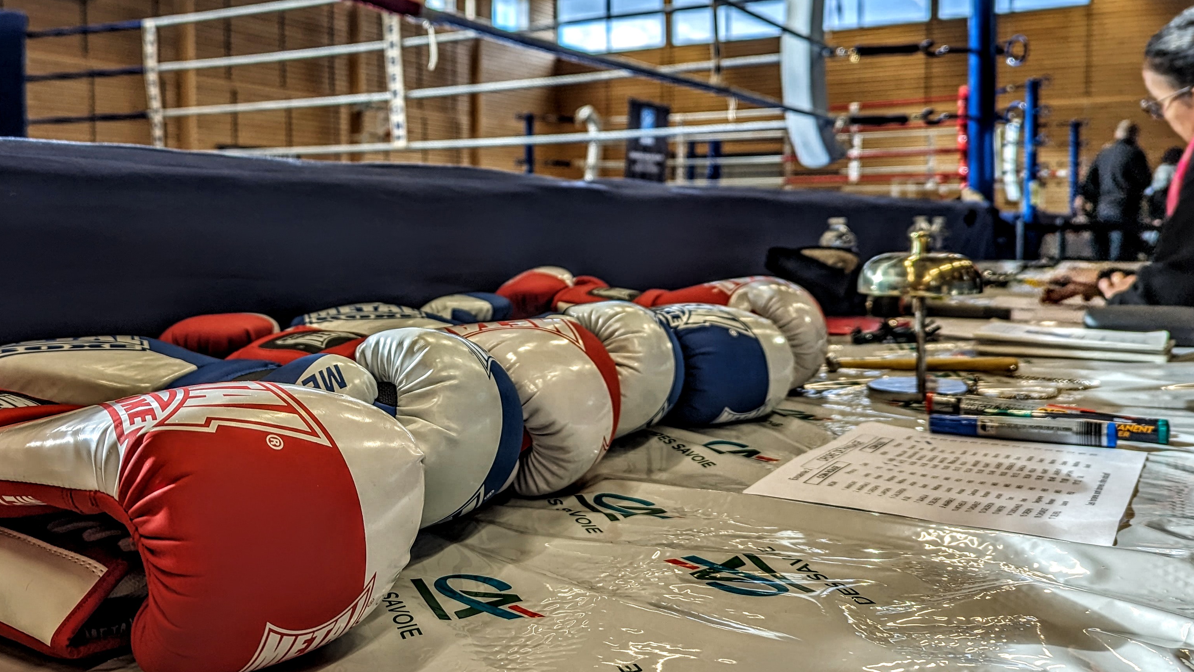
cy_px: 280
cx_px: 483
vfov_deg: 33.6
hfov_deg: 56.2
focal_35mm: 35
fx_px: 1108
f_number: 1.85
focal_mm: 6.81
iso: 44
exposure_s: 1/343
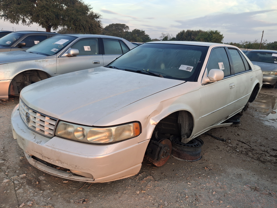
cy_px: 104
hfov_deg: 69.4
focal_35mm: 25
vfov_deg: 54.9
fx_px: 200
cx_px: 138
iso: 32
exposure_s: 1/150
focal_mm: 4.69
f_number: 1.8
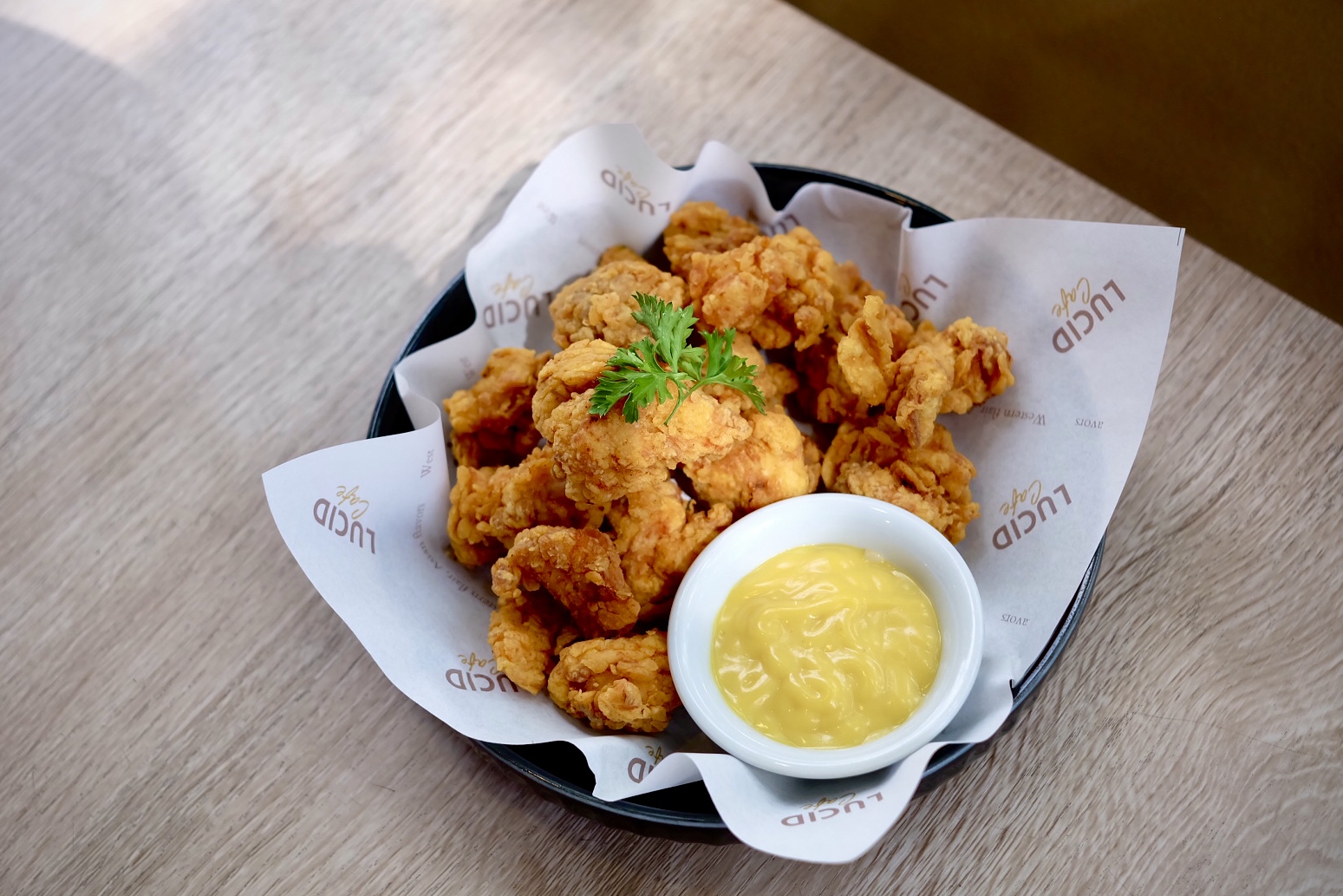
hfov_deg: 41.9
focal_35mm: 47
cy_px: 451
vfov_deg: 28.7
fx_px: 1753
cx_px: 600
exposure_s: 1/800
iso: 800
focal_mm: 27
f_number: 3.2
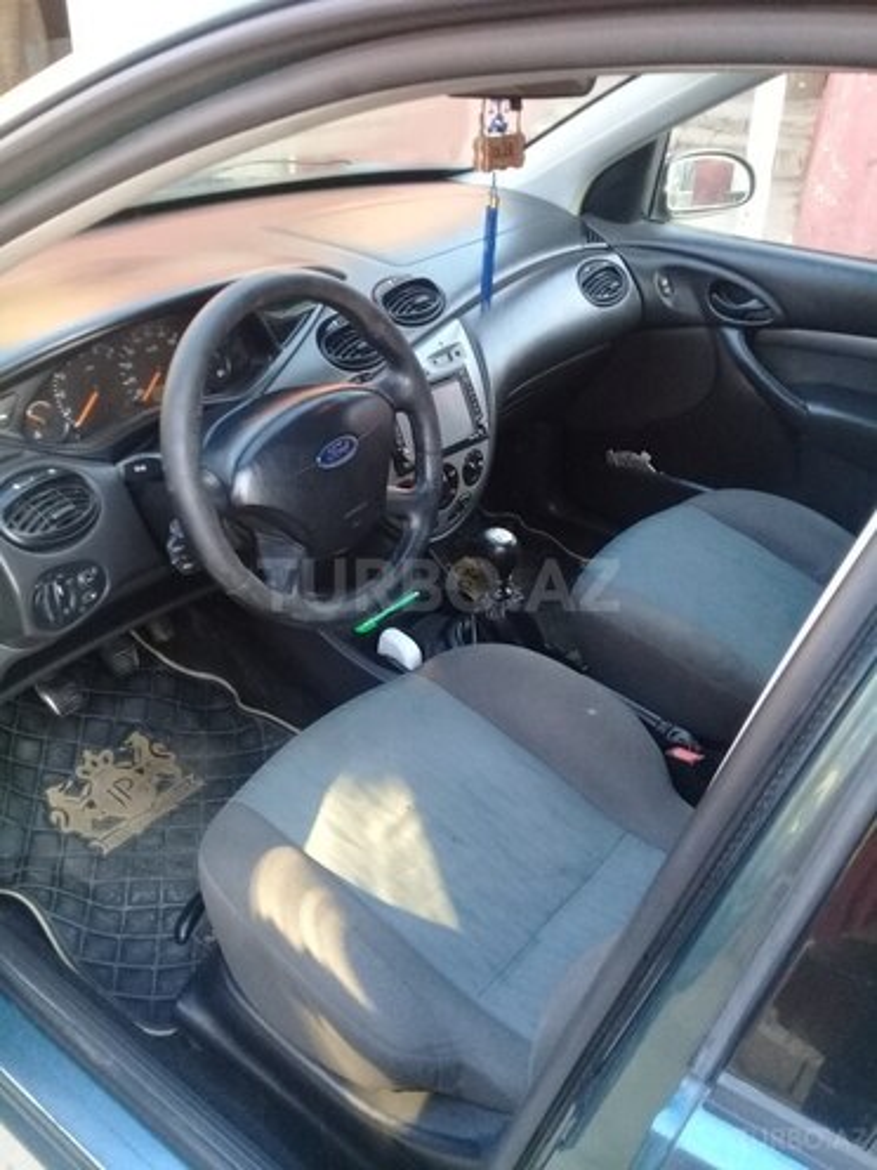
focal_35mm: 31
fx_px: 1047
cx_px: 438
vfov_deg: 58.4
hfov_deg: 45.4
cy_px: 585
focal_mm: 3.3
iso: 160
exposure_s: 1/33
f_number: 2.2
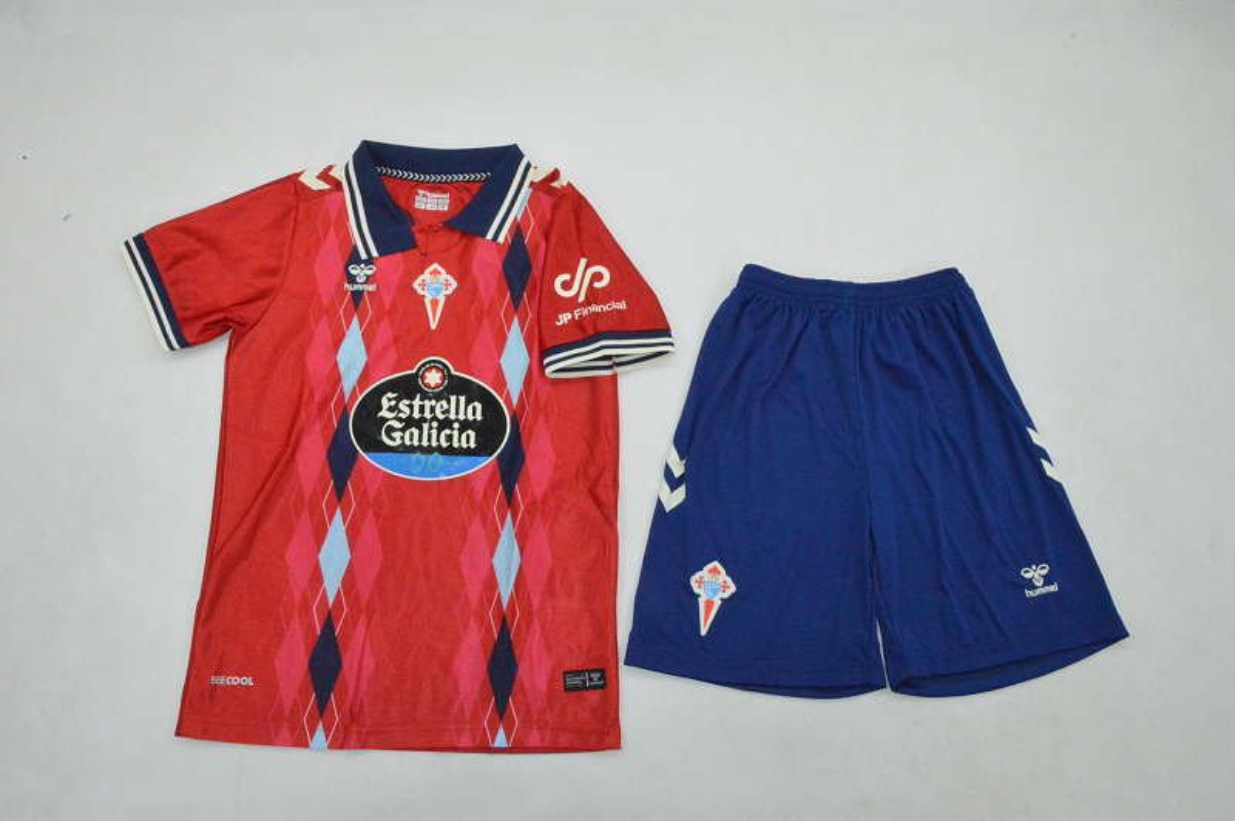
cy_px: 410
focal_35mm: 32
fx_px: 1080
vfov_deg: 41.6
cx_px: 618
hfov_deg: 59.5
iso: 6400
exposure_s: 1/200
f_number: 25
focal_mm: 21
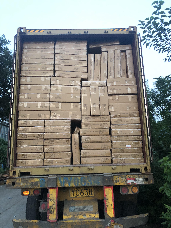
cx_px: 86
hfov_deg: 49.7
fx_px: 184
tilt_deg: +12.4
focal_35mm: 28
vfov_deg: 63.4
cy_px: 114
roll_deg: +2.1
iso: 100
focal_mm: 4
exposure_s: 1/11
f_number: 1.8
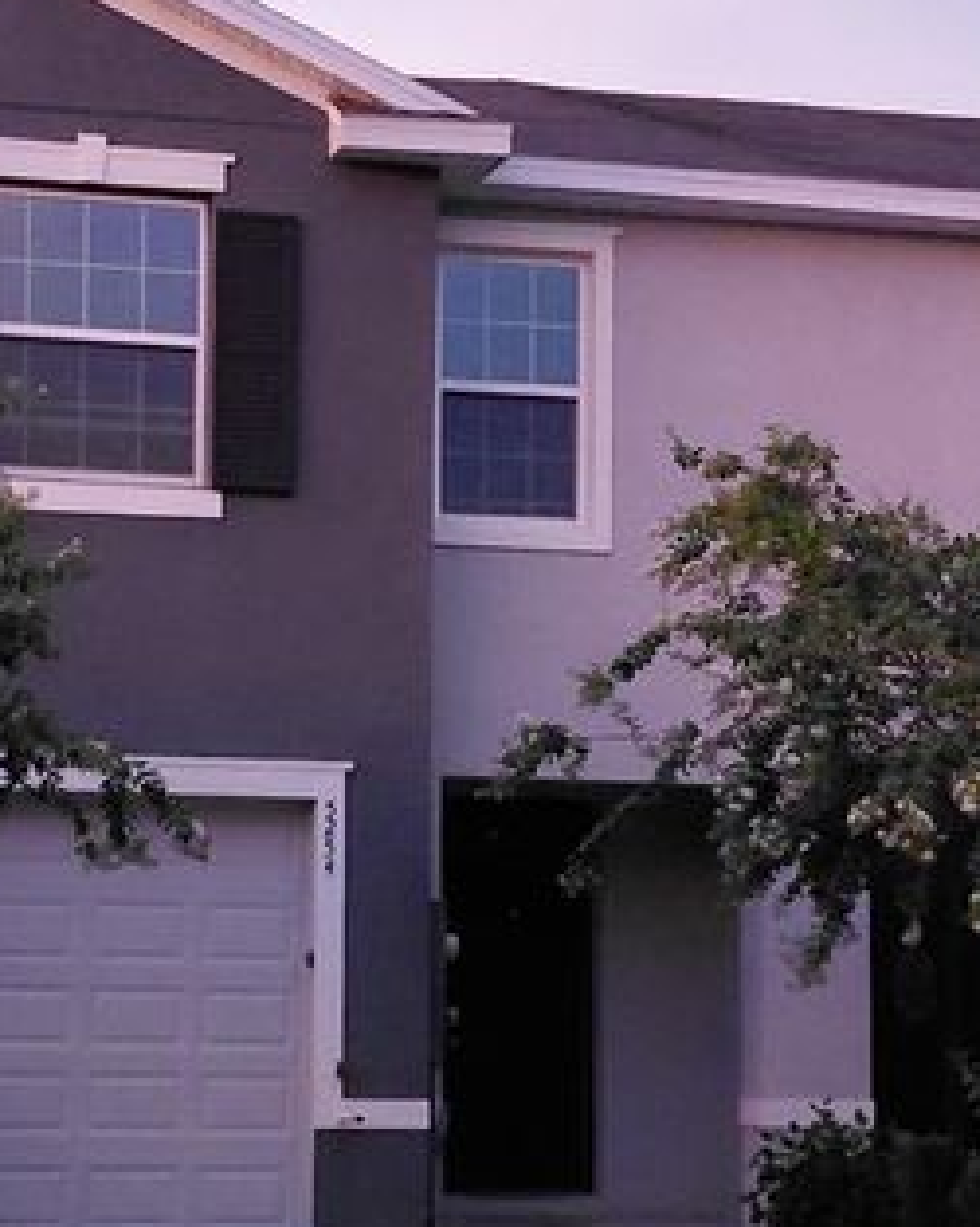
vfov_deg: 35.6
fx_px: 1887
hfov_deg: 29.0
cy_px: 833
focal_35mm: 52
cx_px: 380
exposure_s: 1/24
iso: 800
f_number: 1.8
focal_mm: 4.69
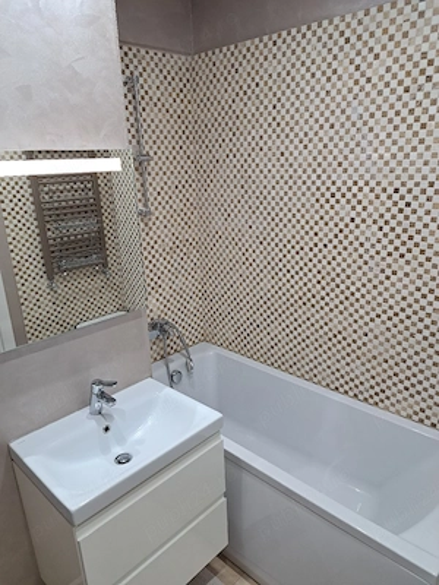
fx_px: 406
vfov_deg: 71.6
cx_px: 220
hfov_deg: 56.8
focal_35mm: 24
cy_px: 292
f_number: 1.8
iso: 160
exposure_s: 1/50
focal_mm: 5.23
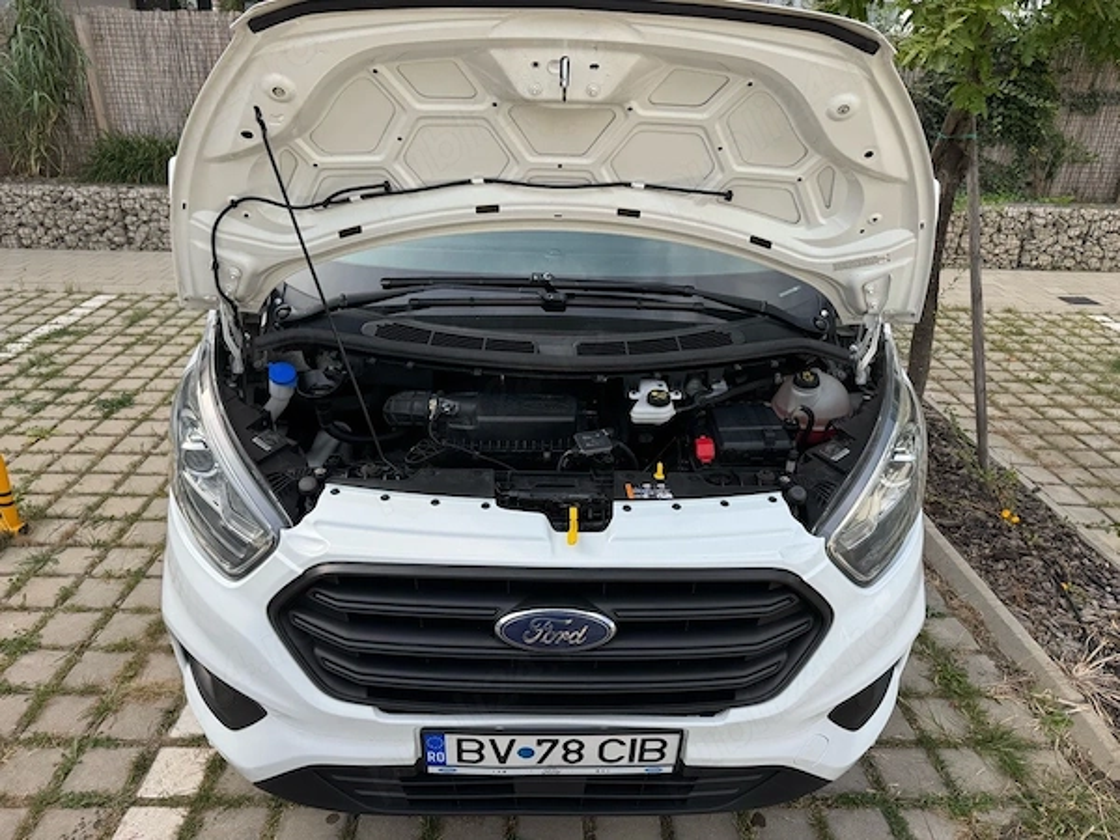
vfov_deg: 56.8
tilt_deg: -22.4
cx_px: 560
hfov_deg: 71.6
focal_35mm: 24
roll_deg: -1.4
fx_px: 777
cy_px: 420
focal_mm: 6.76
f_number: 1.78
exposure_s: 1/1285
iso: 80
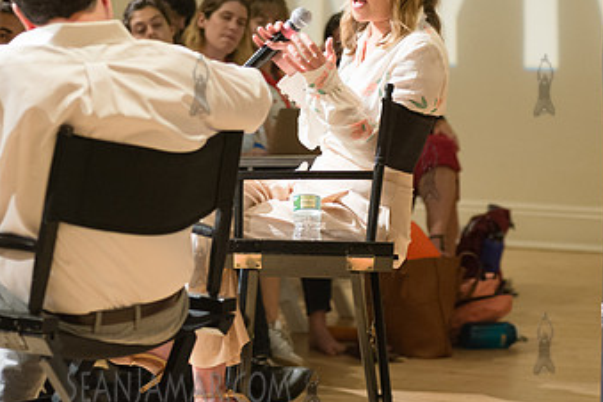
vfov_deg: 8.0
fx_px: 2864
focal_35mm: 171
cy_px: 84
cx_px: 199
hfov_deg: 12.0
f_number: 4
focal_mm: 100
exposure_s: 1/100
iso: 2500
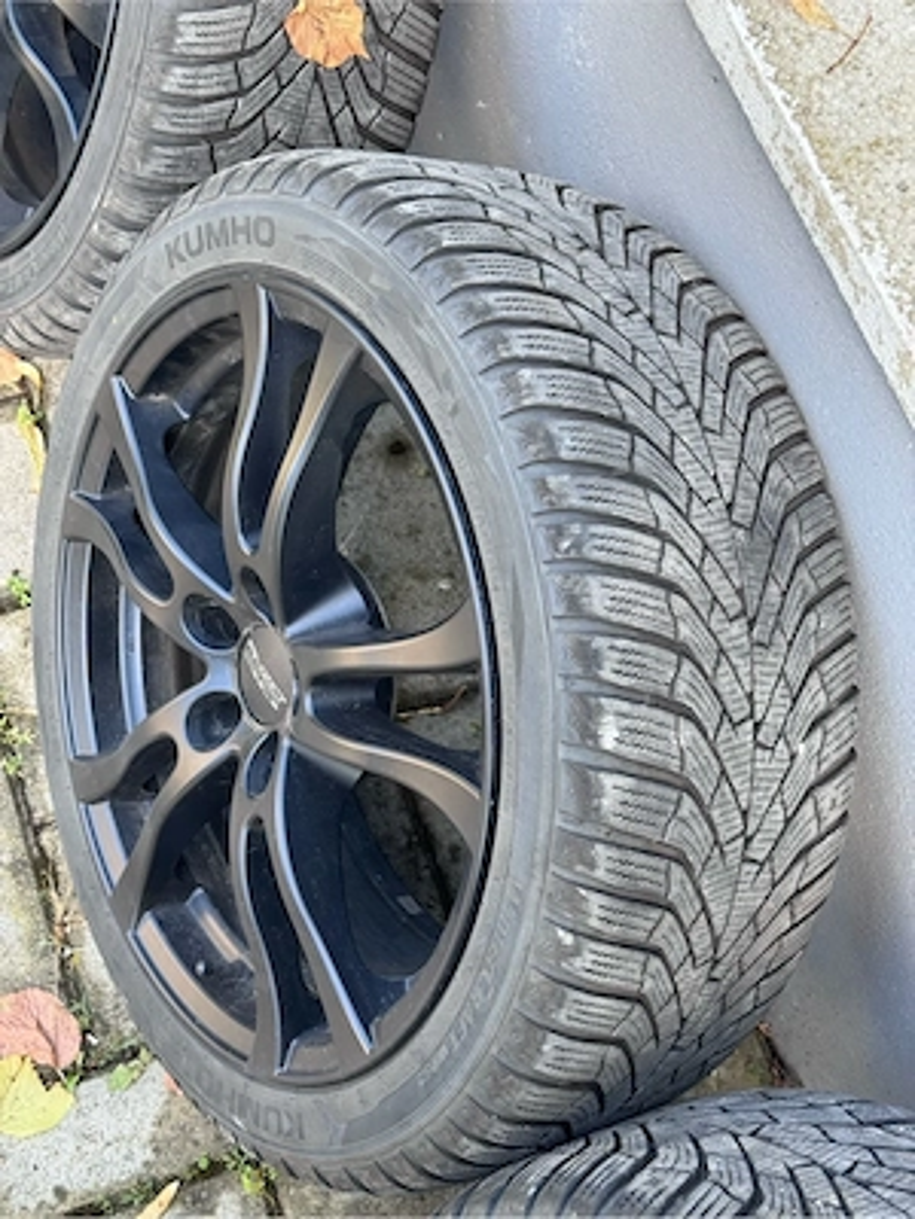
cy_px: 610
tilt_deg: -64.9
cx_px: 458
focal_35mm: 48
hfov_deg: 30.3
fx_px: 1692
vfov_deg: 39.7
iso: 80
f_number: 1.78
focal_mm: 6.76
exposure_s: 1/121
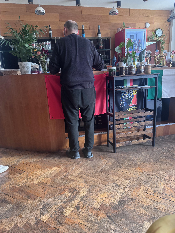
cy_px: 116
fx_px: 162
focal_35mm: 24
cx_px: 88
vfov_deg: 71.6
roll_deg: +0.7
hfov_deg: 56.8
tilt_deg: -11.9
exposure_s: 1/121
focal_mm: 6.76
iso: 200
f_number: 1.78
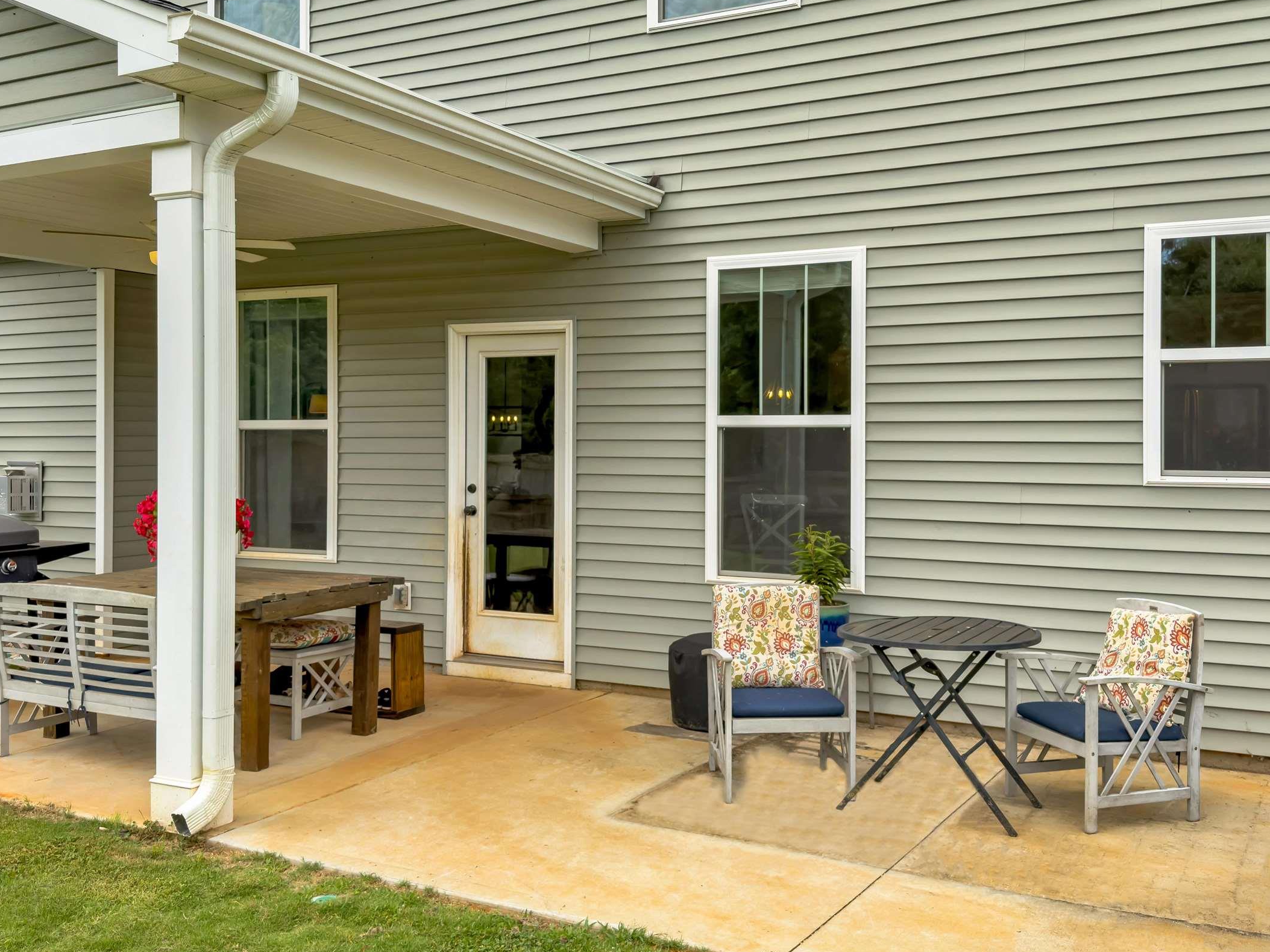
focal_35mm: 35
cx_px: 654
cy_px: 425
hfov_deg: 52.6
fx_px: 1284
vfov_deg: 40.6
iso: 80
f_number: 1.8
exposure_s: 1/3000
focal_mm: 6.76
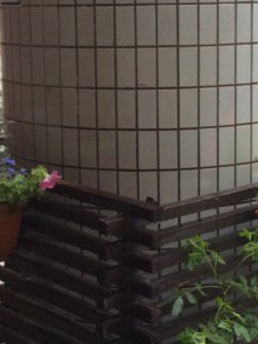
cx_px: 147
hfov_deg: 16.4
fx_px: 894
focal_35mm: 90
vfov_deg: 21.7
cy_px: 132
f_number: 2.4
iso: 64
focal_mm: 3.3
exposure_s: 1/120
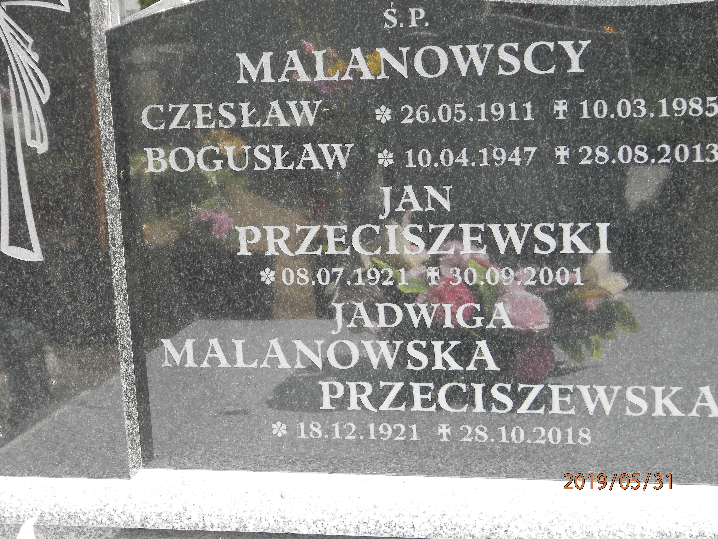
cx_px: 359
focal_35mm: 82
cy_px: 270
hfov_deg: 23.8
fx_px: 1701
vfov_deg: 18.0
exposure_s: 1/160
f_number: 4.2
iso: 80
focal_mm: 14.6
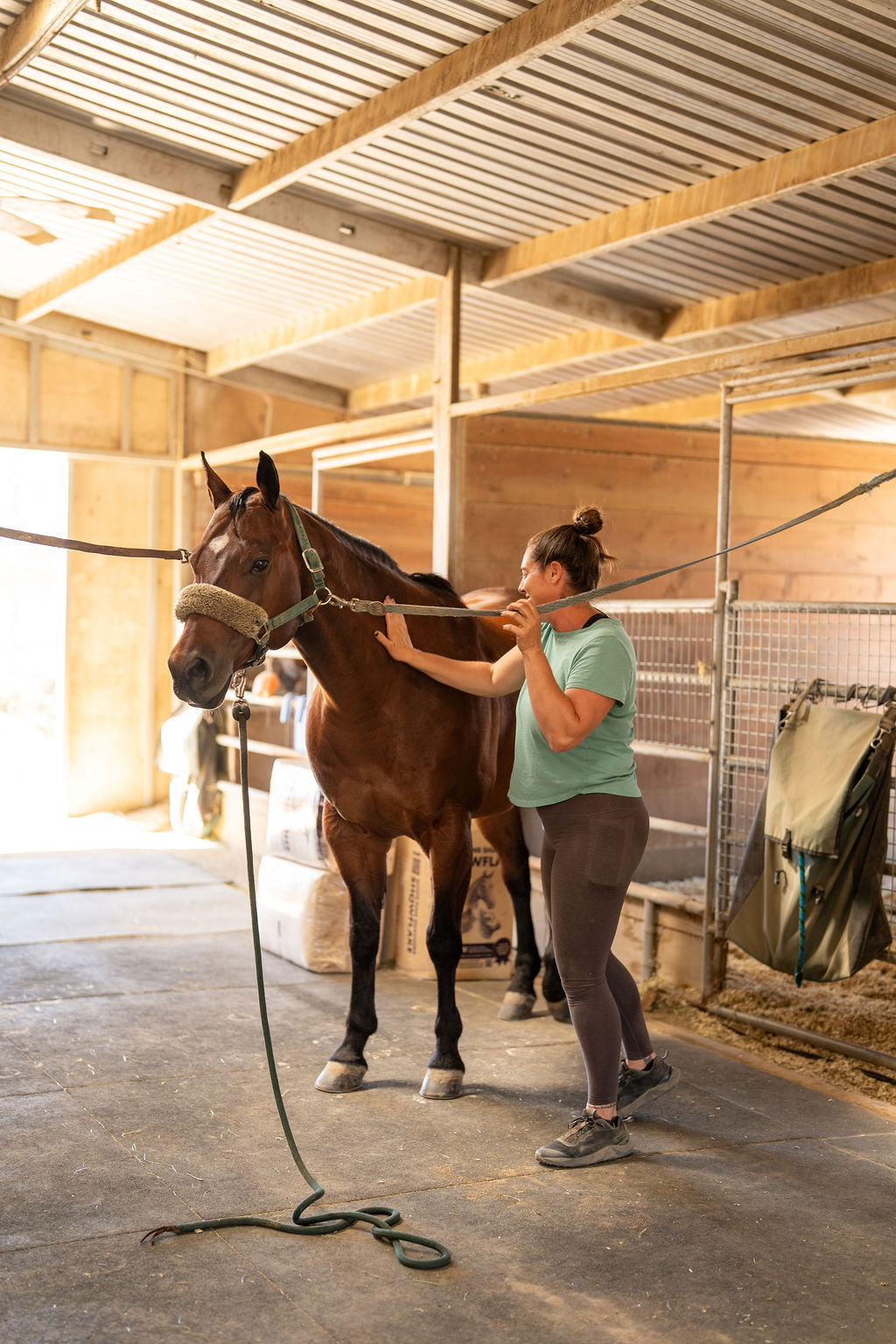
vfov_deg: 39.6
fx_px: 1867
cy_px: 672
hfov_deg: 27.0
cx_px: 448
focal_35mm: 50
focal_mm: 50
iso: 200
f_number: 1.8
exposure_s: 1/200
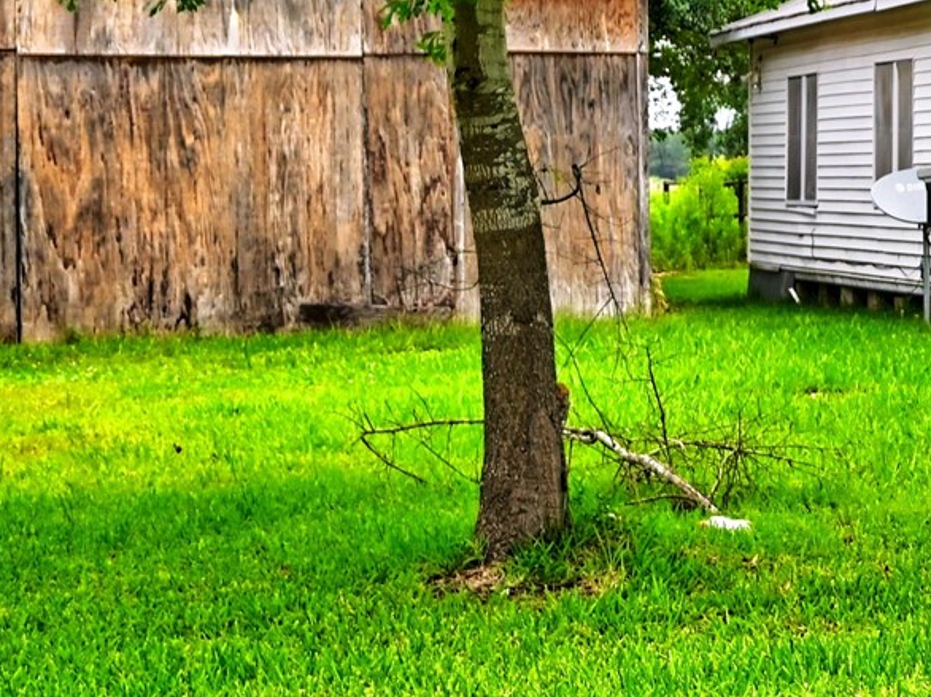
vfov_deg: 13.8
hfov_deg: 15.8
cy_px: 208
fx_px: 2877
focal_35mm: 107
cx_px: 1646
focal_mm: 30
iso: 400
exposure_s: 1/400
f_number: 8
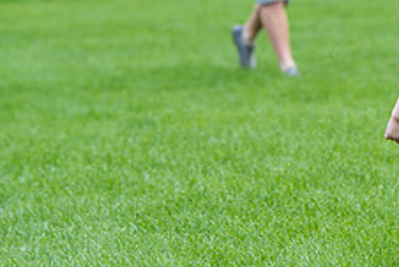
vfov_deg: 3.7
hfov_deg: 5.5
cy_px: -4
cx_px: 454
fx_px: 4125
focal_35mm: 372
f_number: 5
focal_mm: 145
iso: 400
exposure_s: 1/400
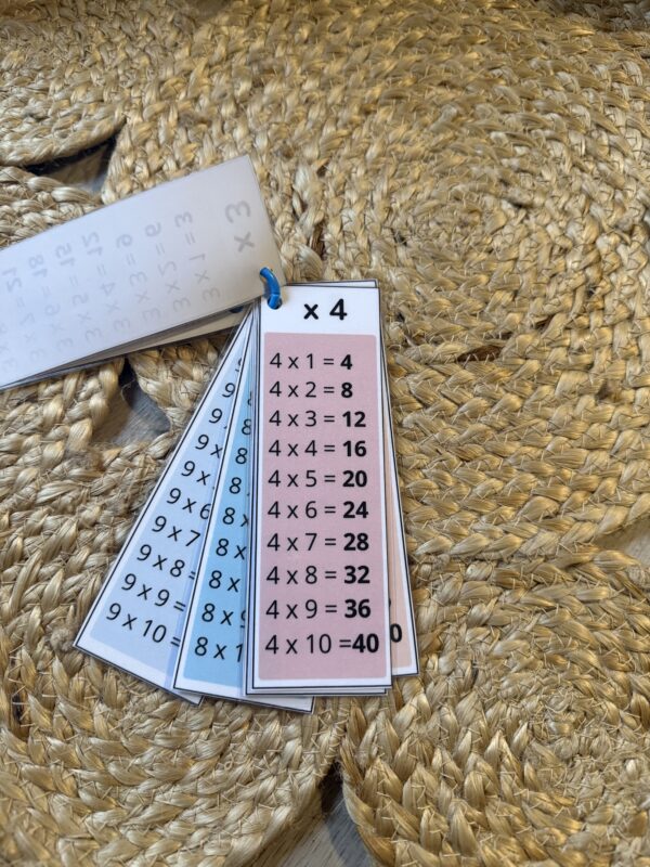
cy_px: 434
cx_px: 325
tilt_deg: -76.2
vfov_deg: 71.6
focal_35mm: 24
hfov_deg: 56.8
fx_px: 601
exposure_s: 1/60
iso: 400
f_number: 1.78
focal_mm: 6.76
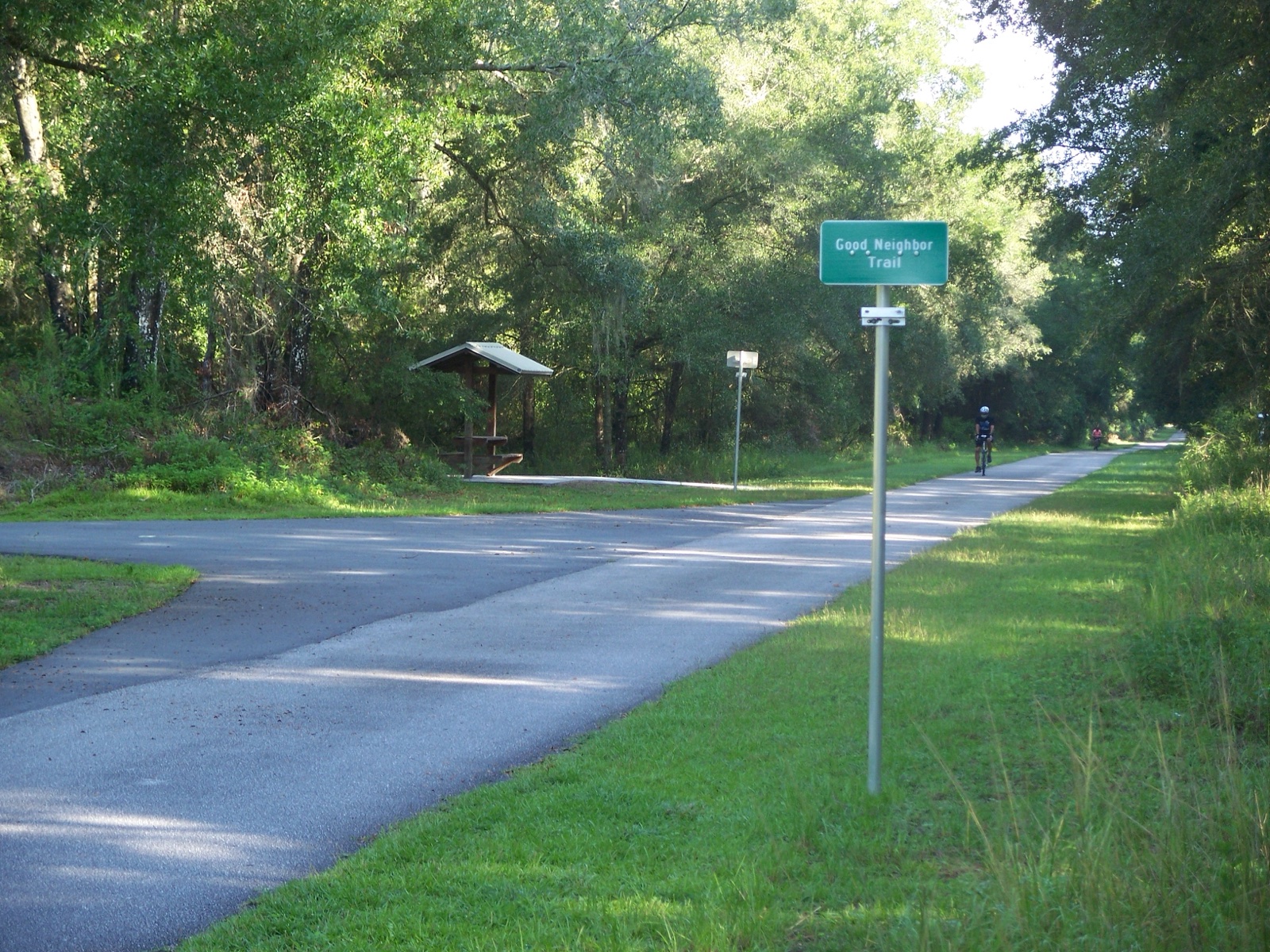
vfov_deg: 15.4
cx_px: 635
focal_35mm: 96
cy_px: 476
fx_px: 3522
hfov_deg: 20.4
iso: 125
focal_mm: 20.3
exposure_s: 1/100
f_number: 3.6
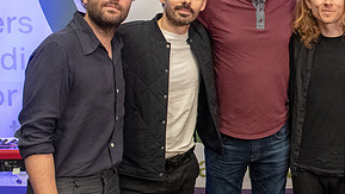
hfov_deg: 29.2
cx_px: 318
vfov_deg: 17.4
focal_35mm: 69
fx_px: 632
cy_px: 52
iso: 2000
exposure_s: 1/125
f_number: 4.5
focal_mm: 18
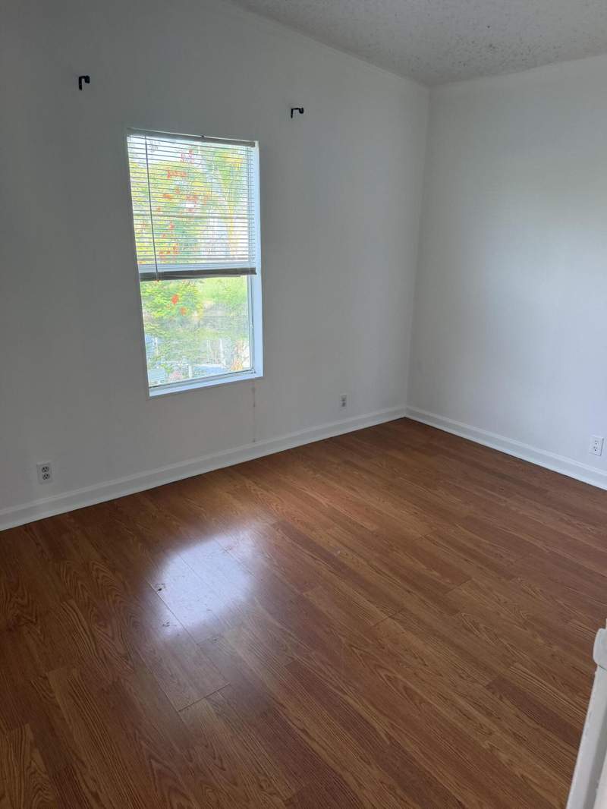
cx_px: 304
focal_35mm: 24
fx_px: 561
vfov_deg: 71.6
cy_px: 404
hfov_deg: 56.8
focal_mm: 6.76
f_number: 1.78
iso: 160
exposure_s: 1/227
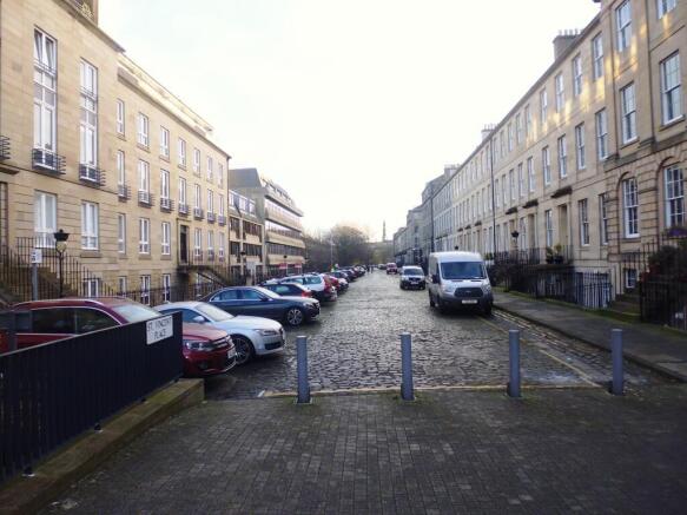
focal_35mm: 24
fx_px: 476
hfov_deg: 71.6
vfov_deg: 56.8
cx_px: 344
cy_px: 258
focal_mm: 4.3
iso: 100
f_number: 2.8
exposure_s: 1/125
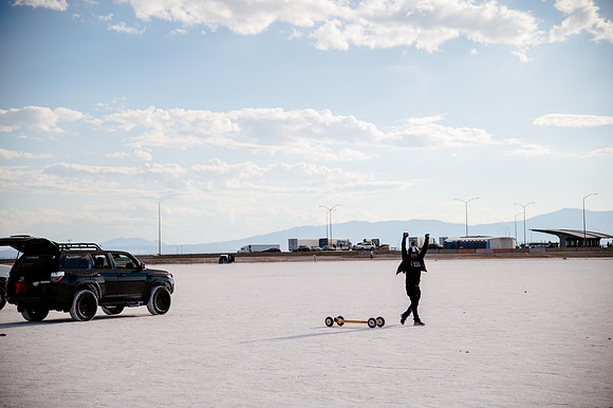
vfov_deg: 18.2
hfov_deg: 27.0
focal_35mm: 75
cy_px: 204
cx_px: 306
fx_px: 1276
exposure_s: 1/4000
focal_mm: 75
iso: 200
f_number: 4
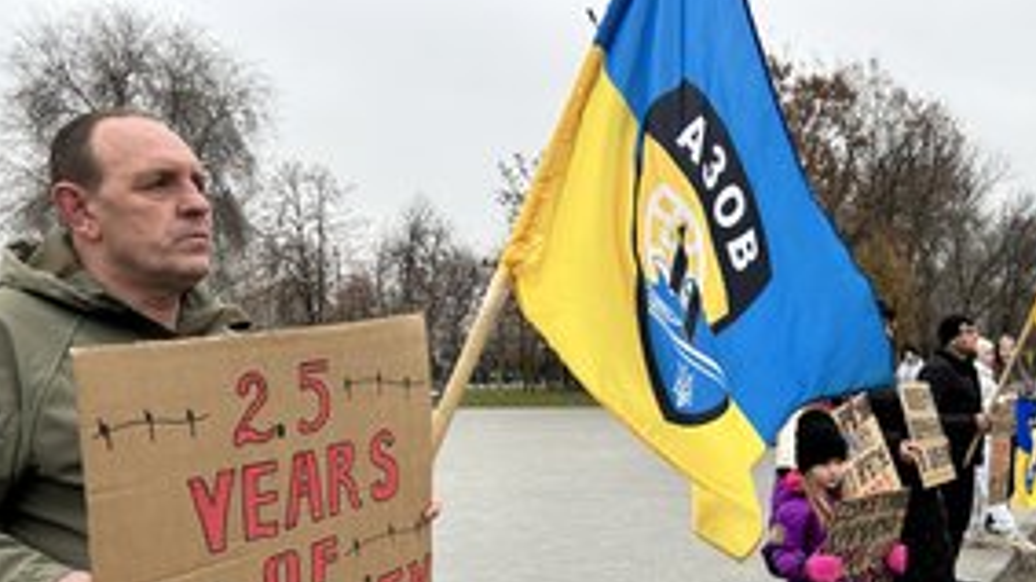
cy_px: 520
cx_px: 688
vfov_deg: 28.6
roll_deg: +1.1
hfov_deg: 49.6
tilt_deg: -8.4
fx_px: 1099
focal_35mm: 40
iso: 50
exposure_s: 1/461
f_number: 1.5
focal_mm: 5.7
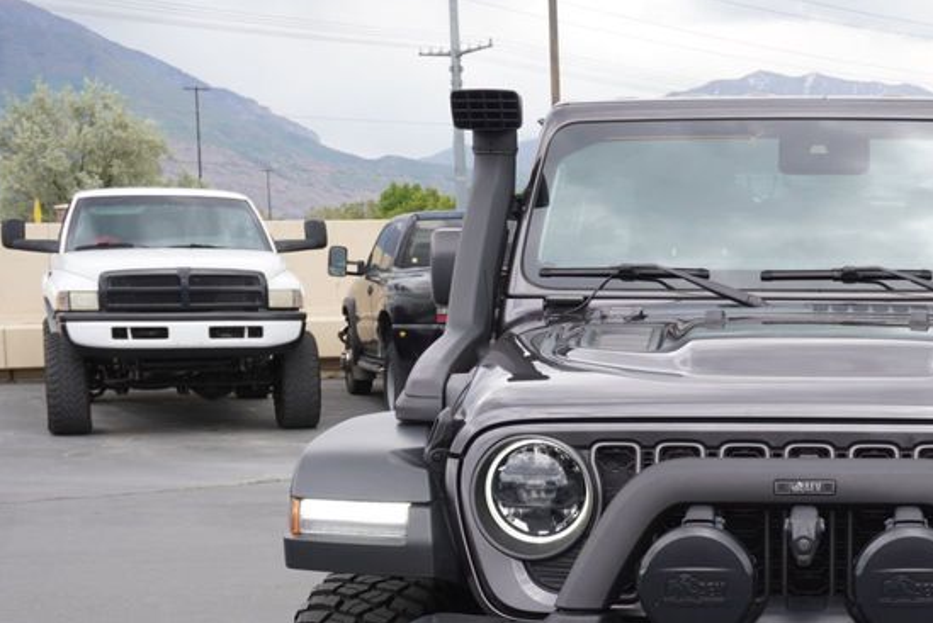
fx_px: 1814
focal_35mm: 70
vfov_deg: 19.2
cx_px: 829
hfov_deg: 27.8
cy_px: 565
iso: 100
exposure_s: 1/125
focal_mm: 25
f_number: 6.3
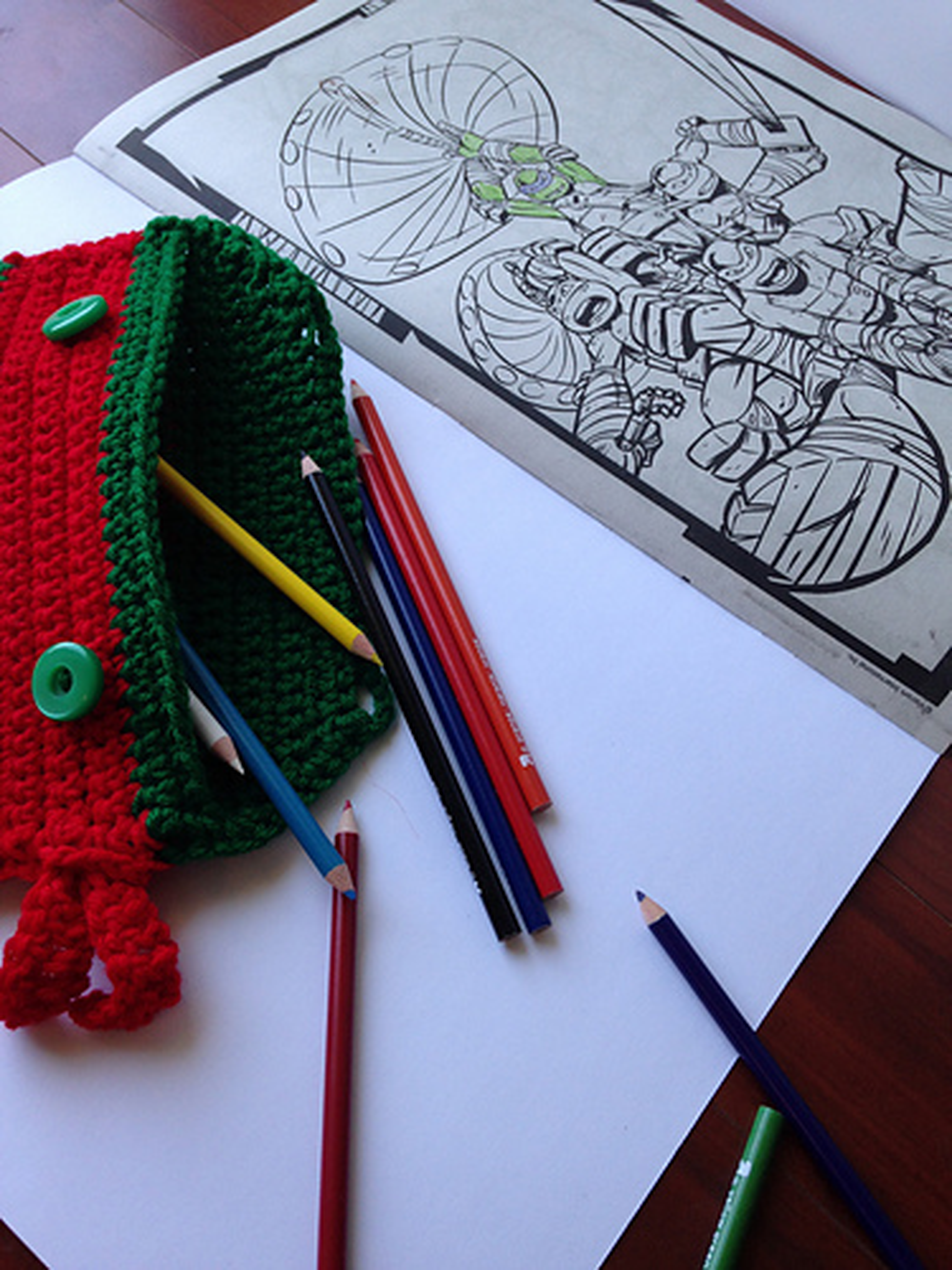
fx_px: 1210
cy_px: 635
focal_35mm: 33
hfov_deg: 42.9
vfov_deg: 55.4
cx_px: 476
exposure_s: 1/120
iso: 80
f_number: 2.4
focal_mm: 4.12
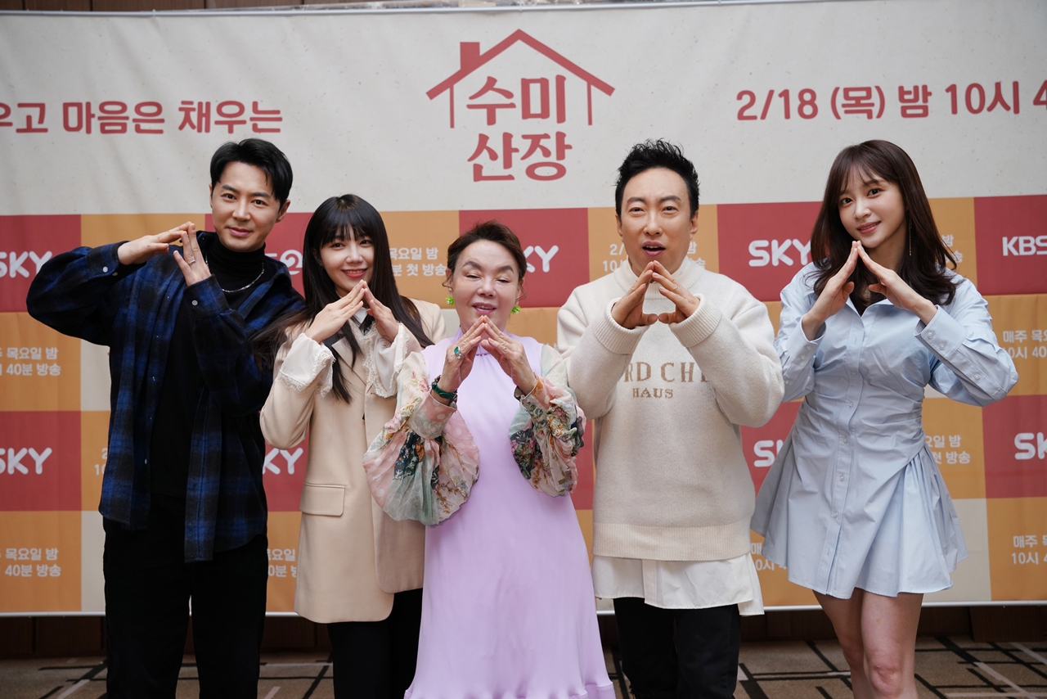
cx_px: 524
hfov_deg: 57.1
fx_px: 963
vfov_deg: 39.9
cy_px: 350
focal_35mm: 33
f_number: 5
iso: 800
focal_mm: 33.1
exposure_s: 1/200
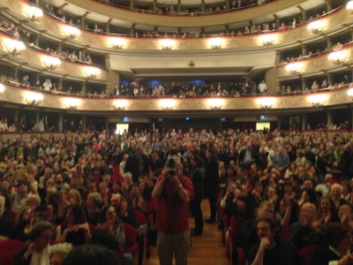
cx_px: 176
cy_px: 132
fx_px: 337
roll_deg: +1.1
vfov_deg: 42.9
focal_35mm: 33
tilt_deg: -2.0
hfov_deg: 55.4
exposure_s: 1/15
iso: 500
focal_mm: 4.12
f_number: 2.4
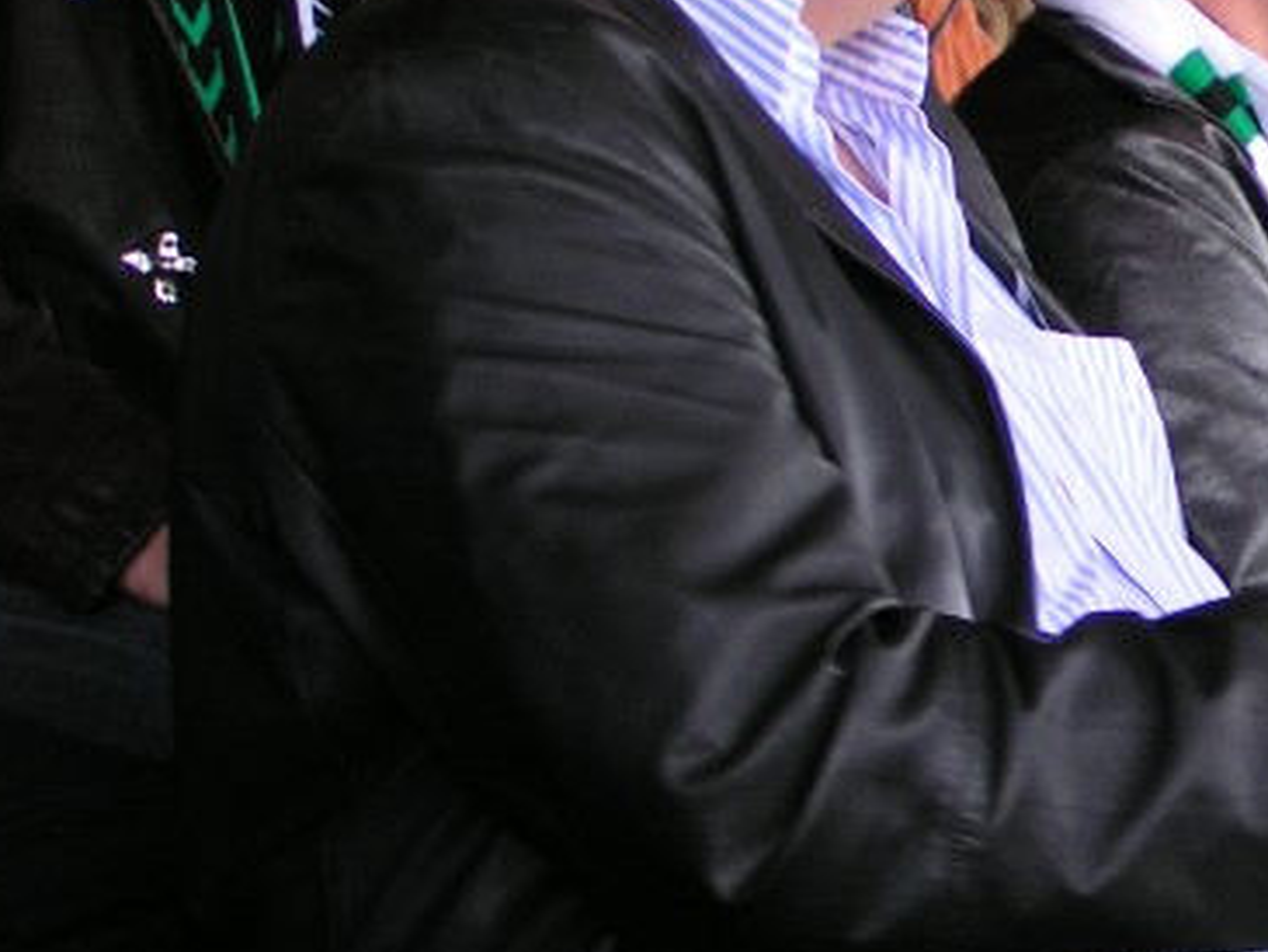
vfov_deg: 11.8
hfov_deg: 15.4
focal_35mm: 125
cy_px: 240
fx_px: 4580
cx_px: 1341
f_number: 3.2
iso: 64
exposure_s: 1/50
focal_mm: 8.7
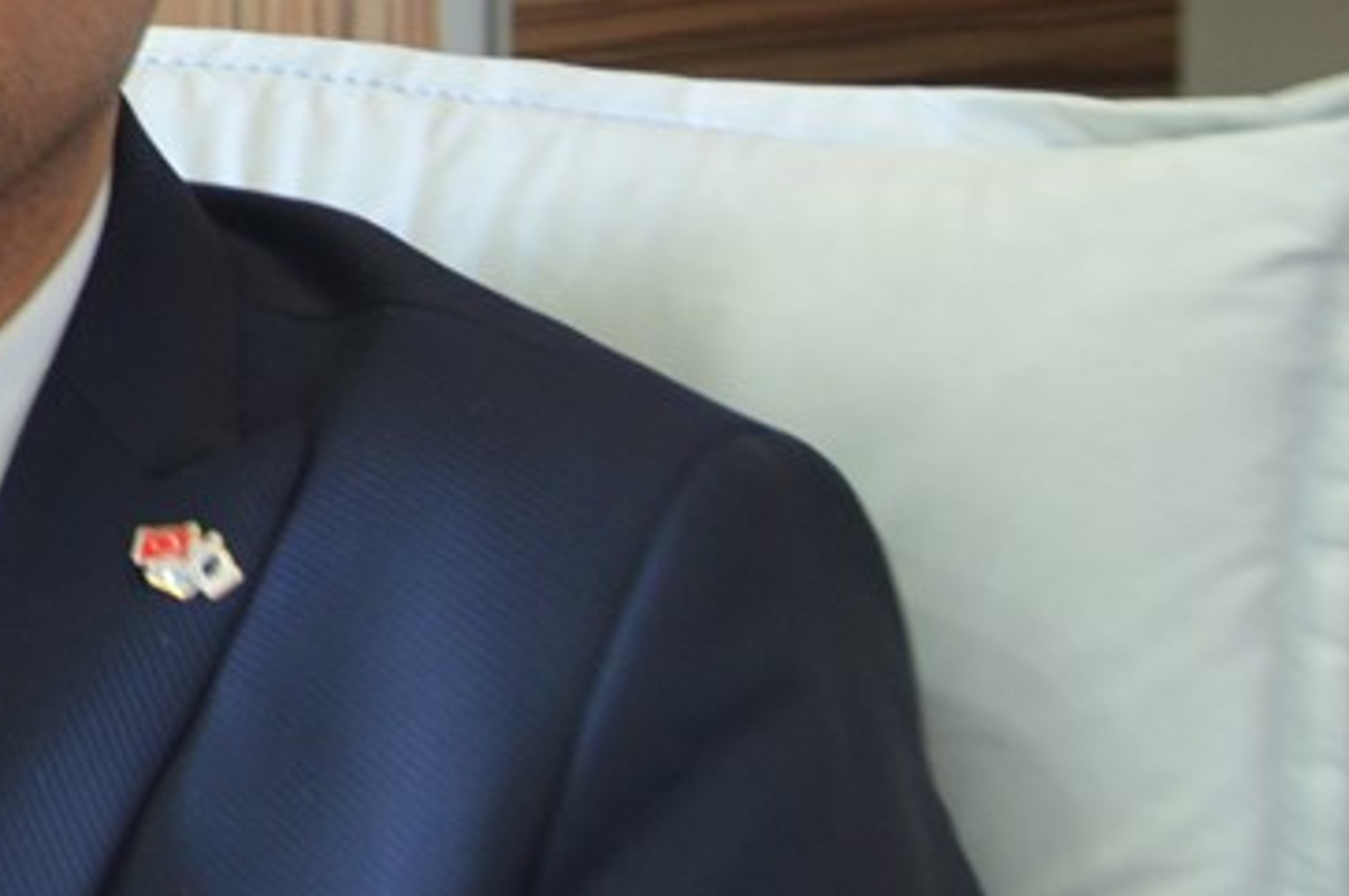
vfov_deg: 6.2
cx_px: -450
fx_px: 8158
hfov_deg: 9.3
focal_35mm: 218
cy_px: -173
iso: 800
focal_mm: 48
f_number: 4.5
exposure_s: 1/30
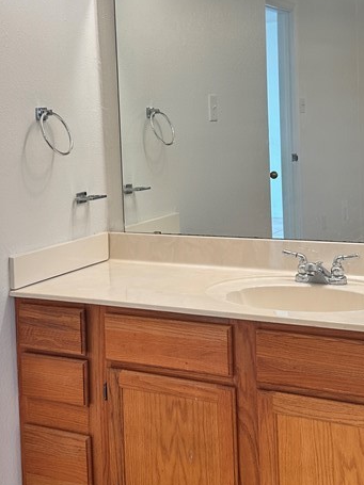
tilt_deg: -3.0
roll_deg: +1.3
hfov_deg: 27.0
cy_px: 158
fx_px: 757
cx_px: 162
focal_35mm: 54
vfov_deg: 35.2
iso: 125
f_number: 1.78
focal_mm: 6.86
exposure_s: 1/60
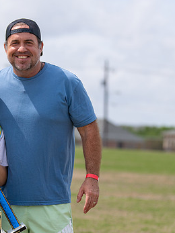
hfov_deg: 8.0
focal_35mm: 184
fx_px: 1241
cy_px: 132
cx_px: 29
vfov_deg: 10.7
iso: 100
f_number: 2.8
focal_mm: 88
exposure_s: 1/2000
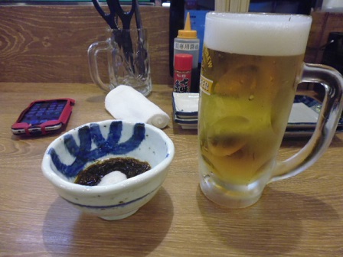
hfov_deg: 71.6
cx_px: 172
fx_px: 238
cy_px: 128
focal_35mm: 24
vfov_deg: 56.8
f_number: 2.8
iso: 400
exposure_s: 1/40
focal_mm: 4.3
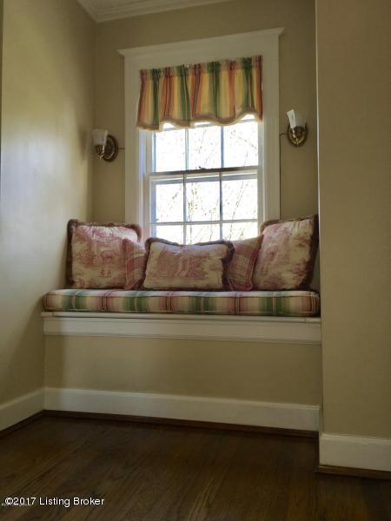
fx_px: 437
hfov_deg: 48.2
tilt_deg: +2.3
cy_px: 260
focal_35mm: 29
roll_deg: -0.3
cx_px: 196
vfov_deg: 61.7
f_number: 2.2
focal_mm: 4.15
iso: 25
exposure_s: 1/36
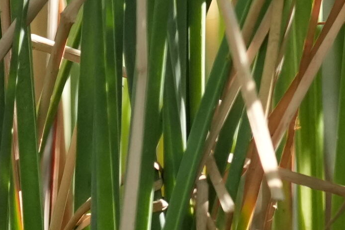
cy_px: 422
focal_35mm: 3712
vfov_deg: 0.4
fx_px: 35586
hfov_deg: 0.6
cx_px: 508
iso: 800
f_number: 4.5
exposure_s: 1/800
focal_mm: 400
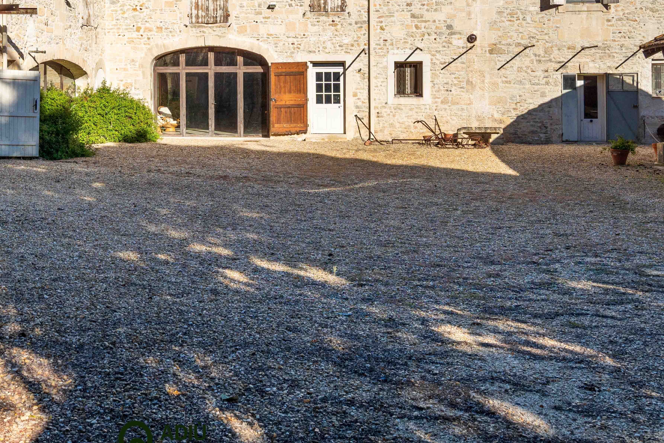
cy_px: 94
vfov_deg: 26.0
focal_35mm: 51
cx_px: 210
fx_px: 941
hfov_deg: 38.4
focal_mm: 26
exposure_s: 1/1000
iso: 50
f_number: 8
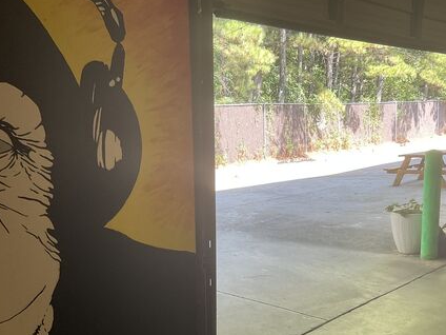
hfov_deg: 45.7
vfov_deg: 35.0
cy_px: 206
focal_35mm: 41
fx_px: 528
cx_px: 241
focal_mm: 3
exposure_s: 1/122
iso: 50
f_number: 1.8
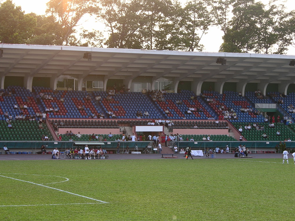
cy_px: 117
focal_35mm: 109
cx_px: 141
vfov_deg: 13.6
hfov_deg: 18.0
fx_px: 929
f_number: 4
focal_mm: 23.7
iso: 50
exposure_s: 1/91.7
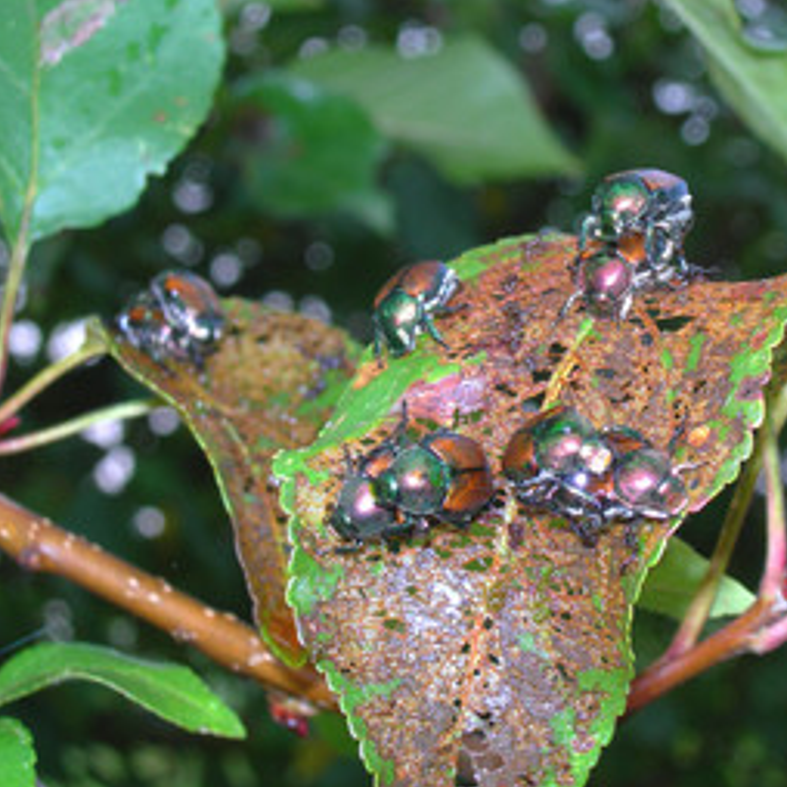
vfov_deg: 17.7
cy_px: 397
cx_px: 499
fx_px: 2521
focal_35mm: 98
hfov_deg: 17.7
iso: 50
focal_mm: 17
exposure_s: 1/60.1
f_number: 6.8
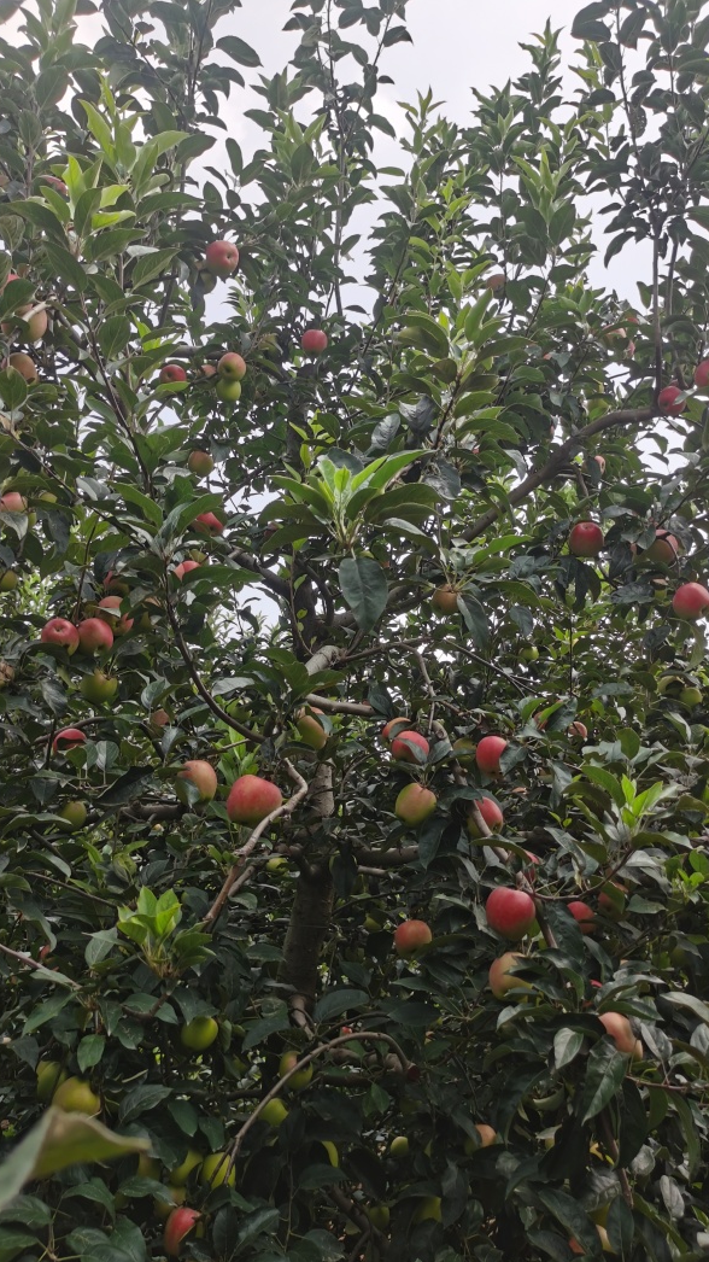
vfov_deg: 64.3
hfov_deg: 38.9
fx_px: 1003
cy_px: 634
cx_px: 351
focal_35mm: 30
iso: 50
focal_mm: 5.58
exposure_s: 1/1145
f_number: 1.8
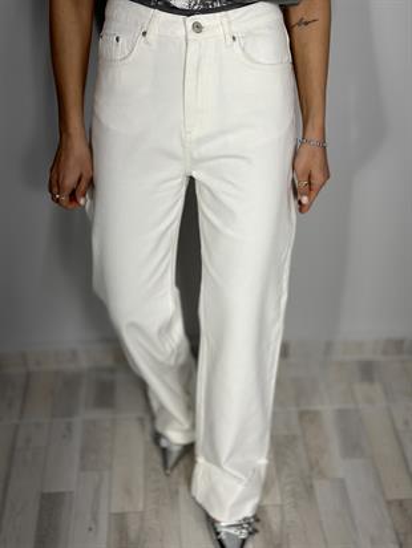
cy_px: 274
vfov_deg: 39.6
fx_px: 761
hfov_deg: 30.3
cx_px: 206
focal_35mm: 48
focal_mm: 6.86
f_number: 1.78
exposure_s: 1/157
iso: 64
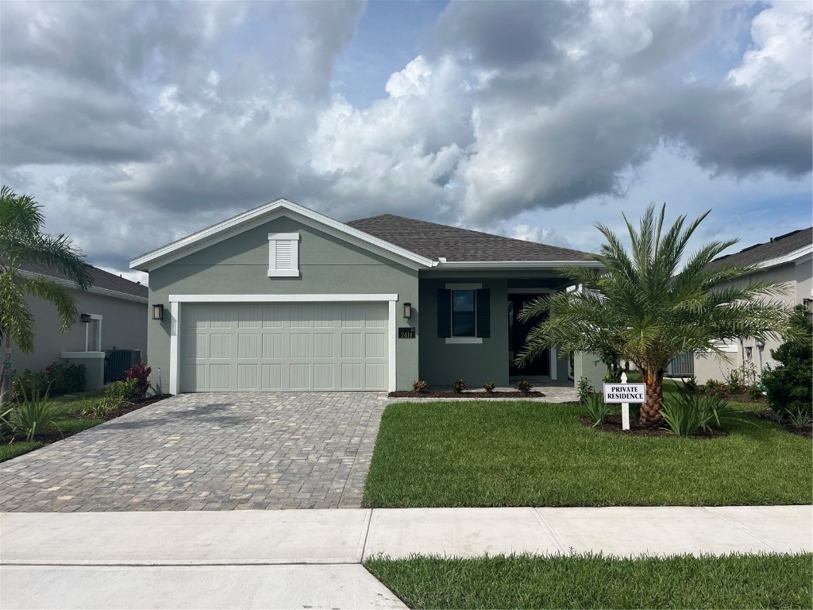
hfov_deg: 67.3
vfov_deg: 53.1
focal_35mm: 26
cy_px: 305
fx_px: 611
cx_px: 406
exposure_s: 1/6897
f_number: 1.6
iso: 50
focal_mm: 5.1
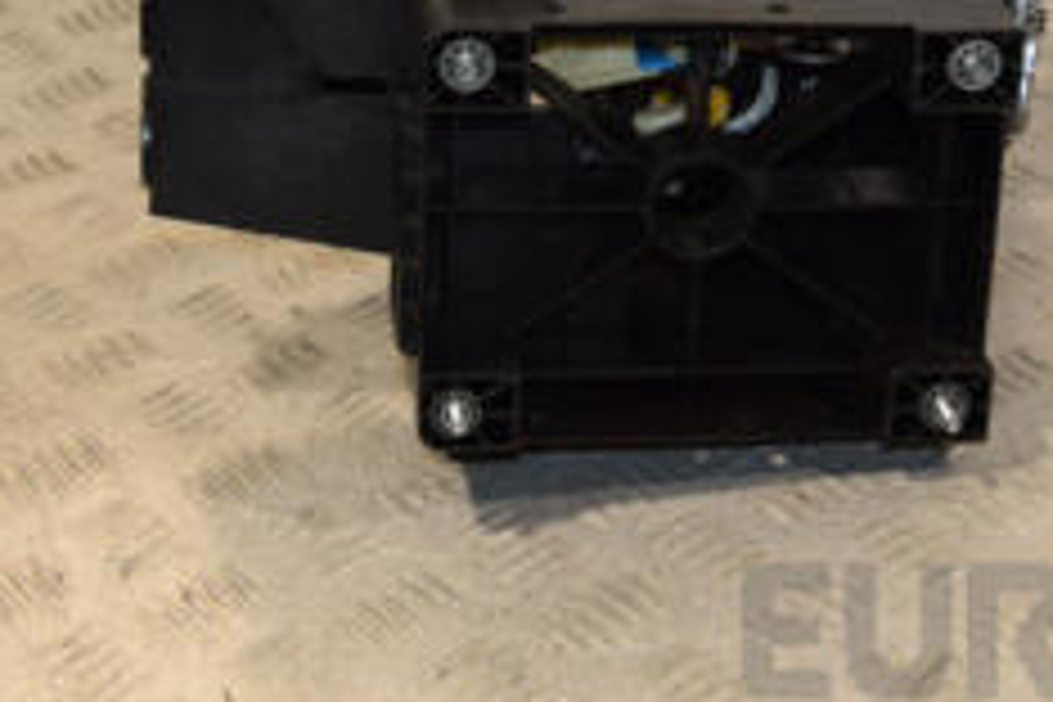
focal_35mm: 100
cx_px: 657
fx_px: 2925
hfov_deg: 20.4
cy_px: 32
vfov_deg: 13.5
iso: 800
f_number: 8
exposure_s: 1/200
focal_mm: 26
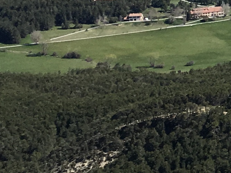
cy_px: -99
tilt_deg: -6.2
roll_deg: +0.3
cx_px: 664
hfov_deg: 9.3
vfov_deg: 8.3
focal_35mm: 175
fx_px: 1168
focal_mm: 4.15
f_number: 2.2
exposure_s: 1/1399
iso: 25
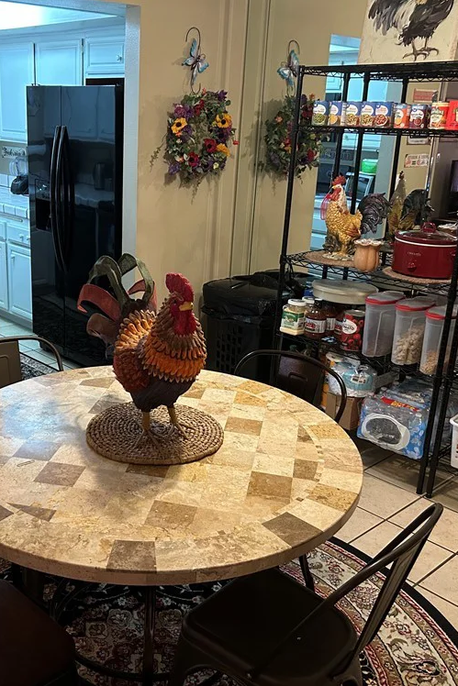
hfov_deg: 35.6
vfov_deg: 51.9
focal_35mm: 37
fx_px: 706
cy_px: 337
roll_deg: -1.3
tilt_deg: -18.4
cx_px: 152
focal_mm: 5.7
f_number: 1.5
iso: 400
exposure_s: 1/60
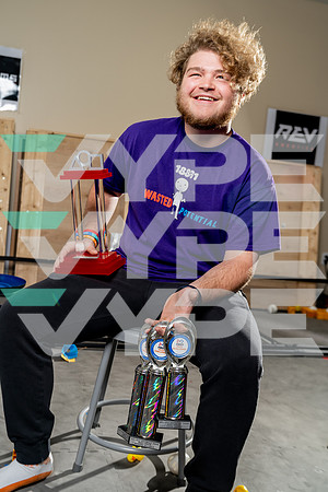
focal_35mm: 40
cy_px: 246
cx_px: 164
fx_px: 547
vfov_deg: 48.5
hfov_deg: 33.4
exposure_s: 1/250
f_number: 4.5
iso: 100
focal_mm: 40
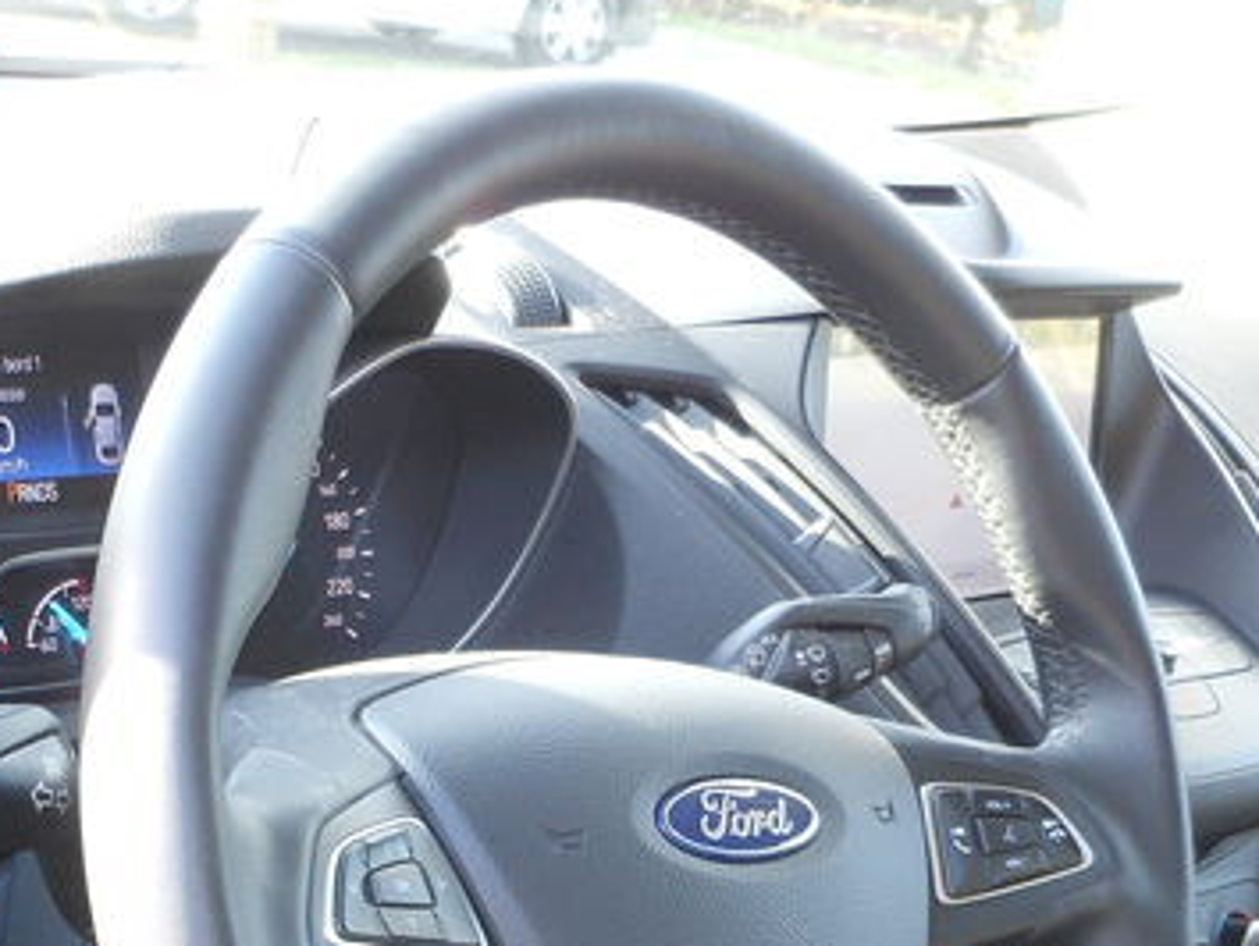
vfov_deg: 18.1
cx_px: 423
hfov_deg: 24.6
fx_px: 2875
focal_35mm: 79
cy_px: 996
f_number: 3.7
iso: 125
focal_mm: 5
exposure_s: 1/30
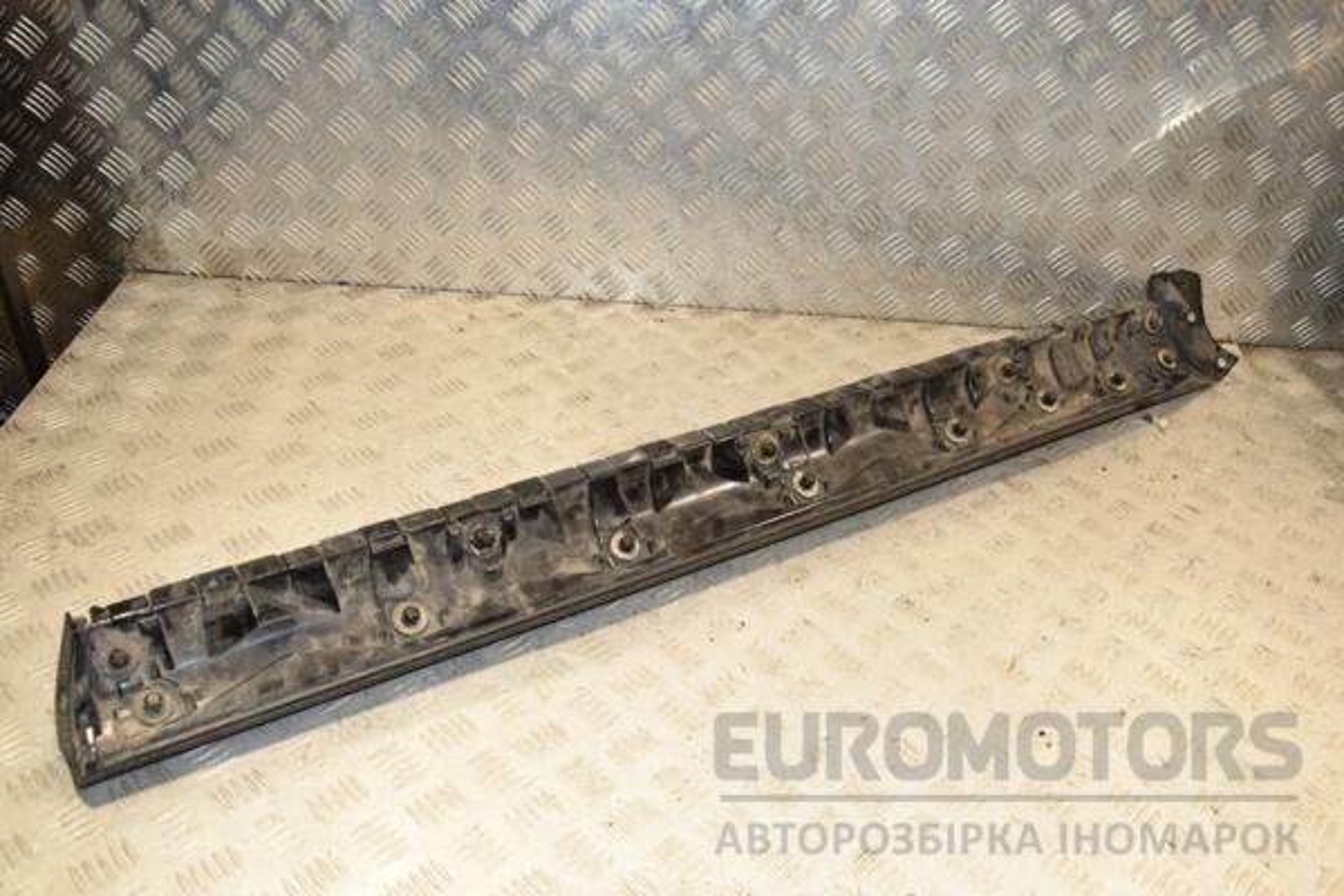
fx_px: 1232
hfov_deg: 57.2
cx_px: 672
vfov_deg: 40.0
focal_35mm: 33
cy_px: 448
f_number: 7.1
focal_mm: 22
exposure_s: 1/200
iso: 800
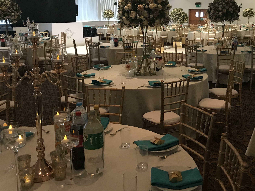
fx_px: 295
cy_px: 67
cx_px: 156
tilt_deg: -8.8
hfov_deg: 46.5
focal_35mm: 40
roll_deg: -0.7
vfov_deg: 35.7
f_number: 1.8
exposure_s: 1/14
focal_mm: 3.99
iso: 100
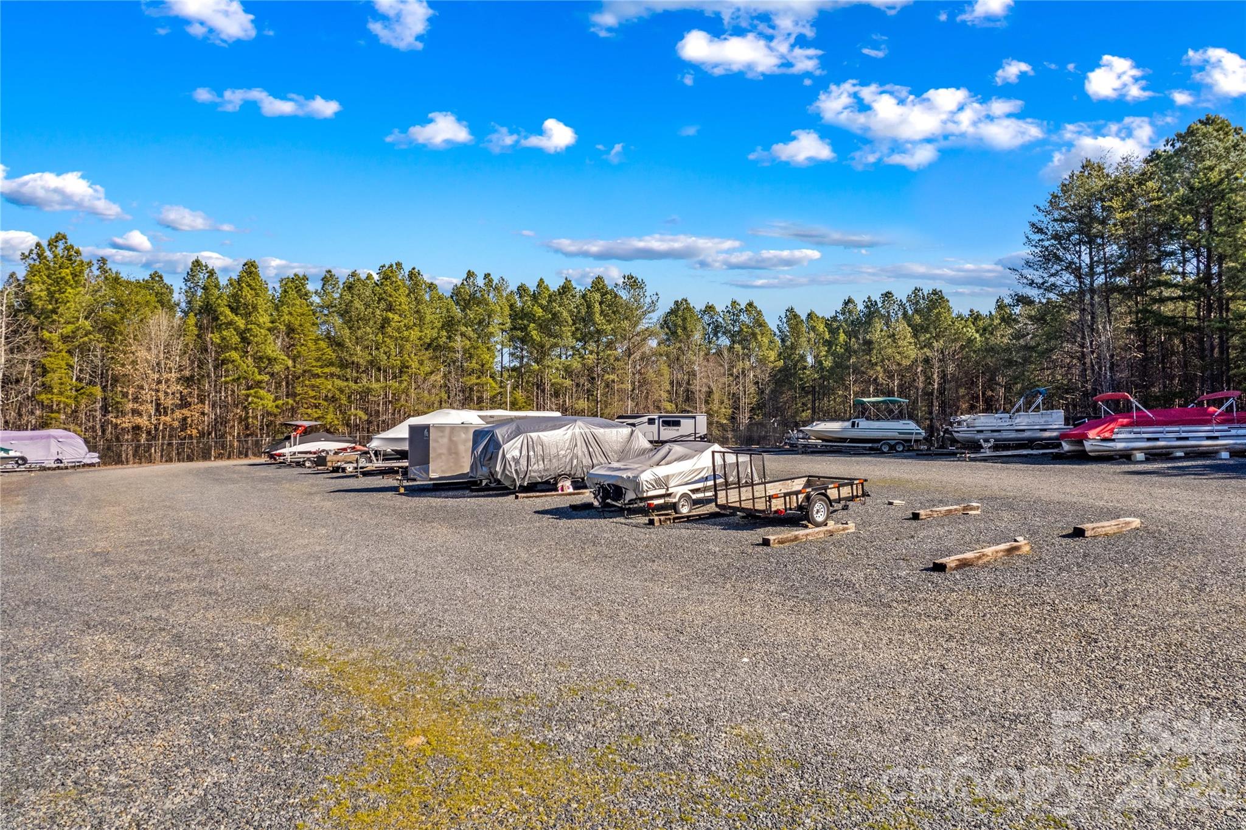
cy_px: 415
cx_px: 623
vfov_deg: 57.2
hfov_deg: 78.6
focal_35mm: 22
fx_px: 761
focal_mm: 8.38
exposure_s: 1/3200
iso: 400
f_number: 2.8
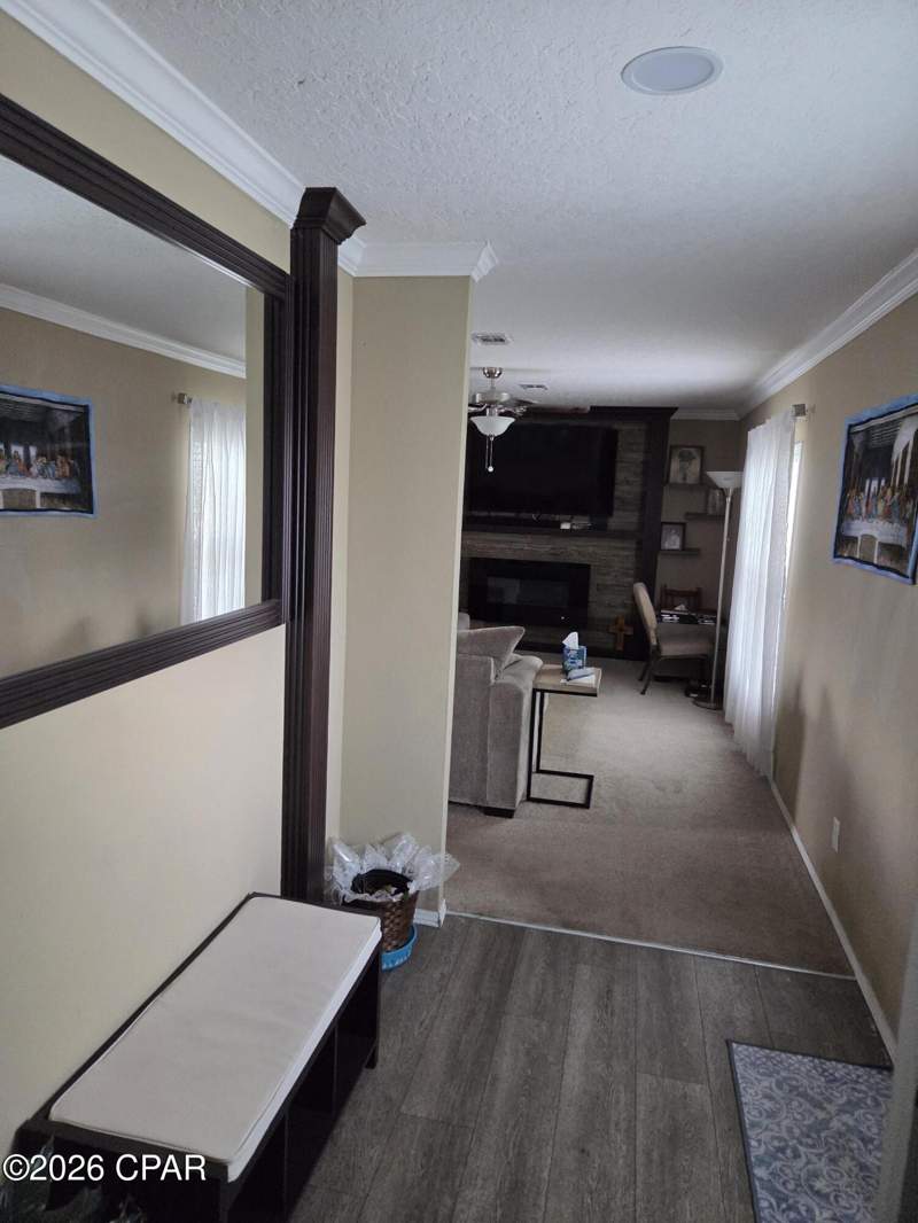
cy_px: 612
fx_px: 813
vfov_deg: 73.9
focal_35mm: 23
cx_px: 459
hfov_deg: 58.9
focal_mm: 5.4
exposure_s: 1/120
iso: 500
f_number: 1.8
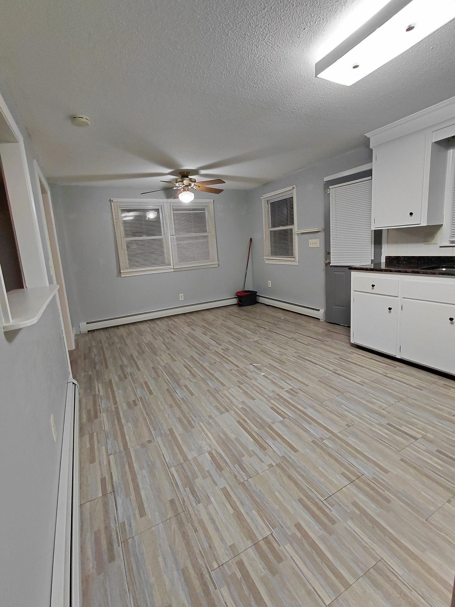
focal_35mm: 16
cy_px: 304
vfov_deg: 94.5
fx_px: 280
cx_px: 228
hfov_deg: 78.1
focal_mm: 1.64
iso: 200
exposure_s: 1/60
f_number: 2.2
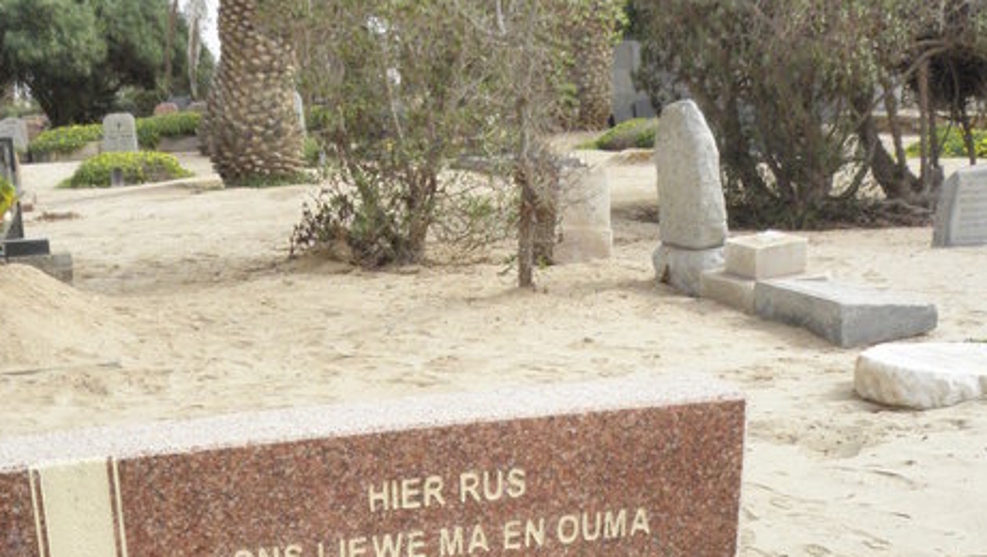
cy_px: 769
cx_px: 405
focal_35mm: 51
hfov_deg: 40.4
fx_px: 1336
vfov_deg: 20.9
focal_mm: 4.83
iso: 200
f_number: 5.6
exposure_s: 1/640
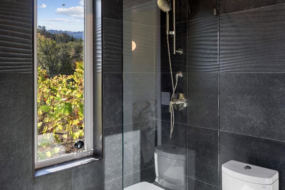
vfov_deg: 42.1
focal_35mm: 31
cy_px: 73
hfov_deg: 53.7
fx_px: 245
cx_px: 250
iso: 500
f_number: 8
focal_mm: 15
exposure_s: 1/40
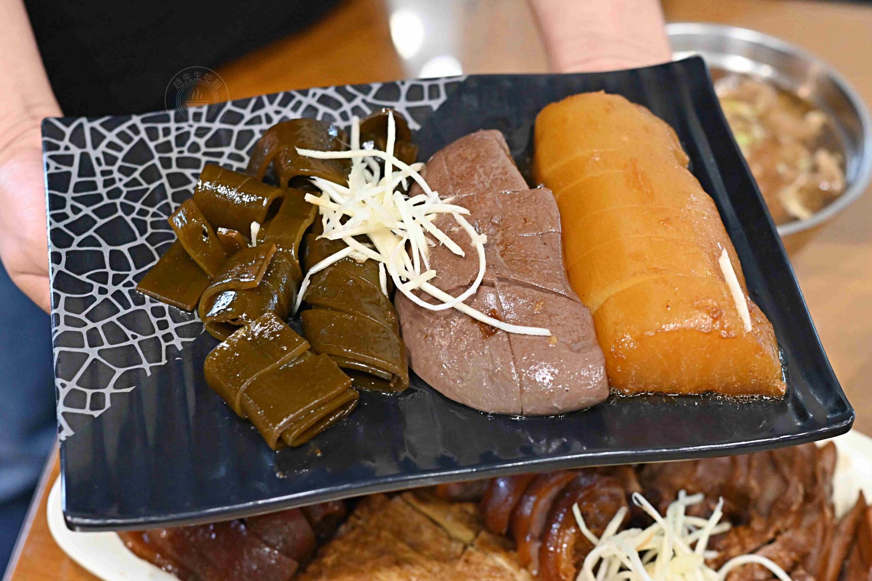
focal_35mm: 75
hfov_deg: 27.0
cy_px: 290
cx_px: 436
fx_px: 1817
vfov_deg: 18.2
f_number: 3.2
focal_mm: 50
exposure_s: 1/200
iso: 2800
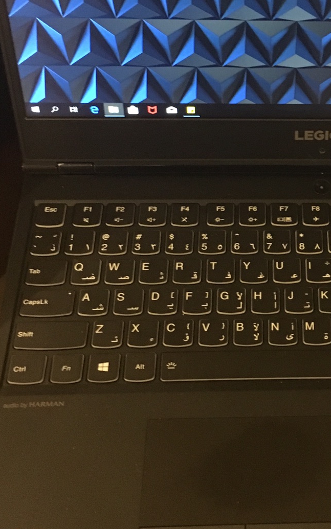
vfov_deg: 35.4
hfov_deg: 22.1
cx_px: 313
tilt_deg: -55.1
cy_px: 185
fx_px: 823
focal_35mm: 57
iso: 500
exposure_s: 1/17
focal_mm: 4.15
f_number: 2.2
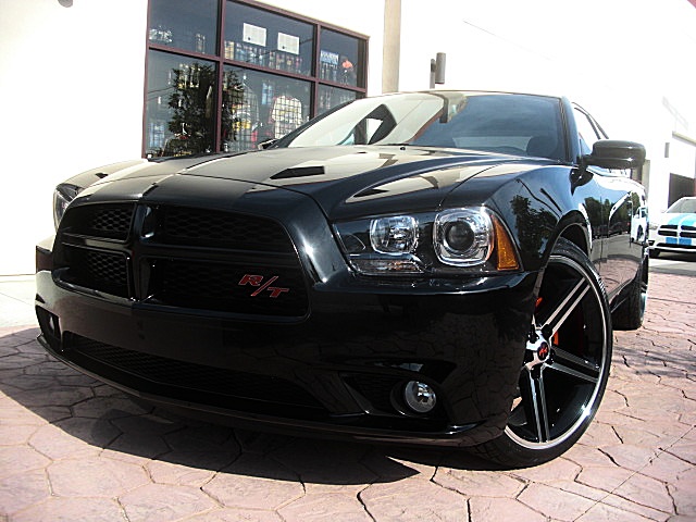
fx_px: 724
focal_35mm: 36
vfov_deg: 39.7
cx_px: 348
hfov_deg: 51.4
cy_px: 261
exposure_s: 1/400
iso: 50
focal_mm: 6.3
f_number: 2.8
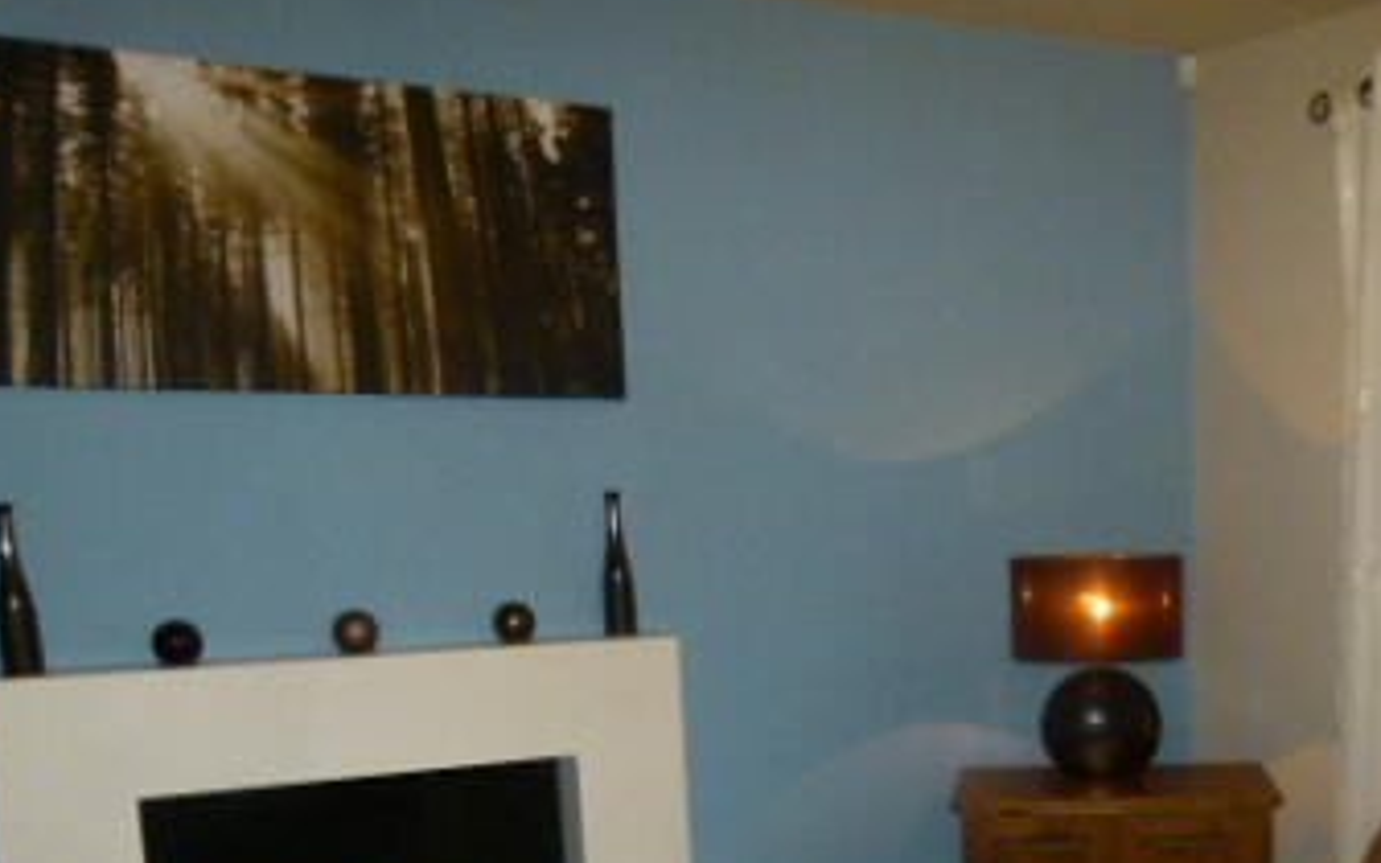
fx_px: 1731
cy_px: 832
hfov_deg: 41.2
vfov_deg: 26.7
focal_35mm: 46
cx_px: 1145
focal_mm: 4.5
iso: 250
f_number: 2.8
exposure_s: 1/60
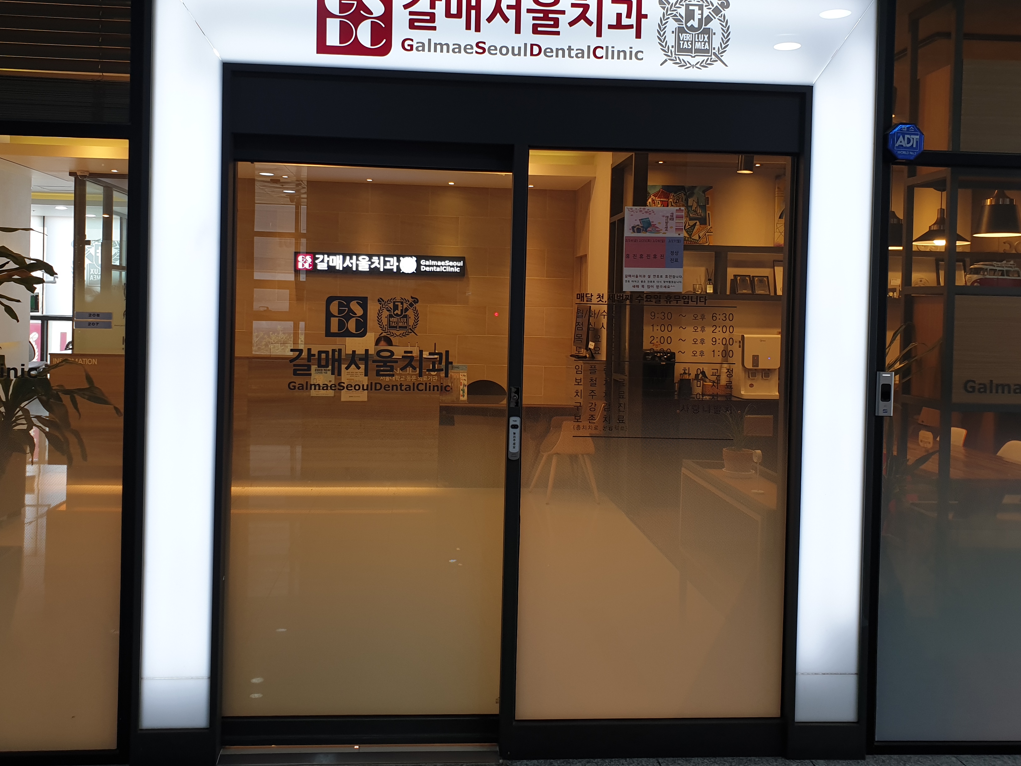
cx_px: 495
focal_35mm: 32
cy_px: 323
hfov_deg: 56.8
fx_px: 944
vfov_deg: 44.0
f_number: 2.4
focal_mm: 4.3
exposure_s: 1/60
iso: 50
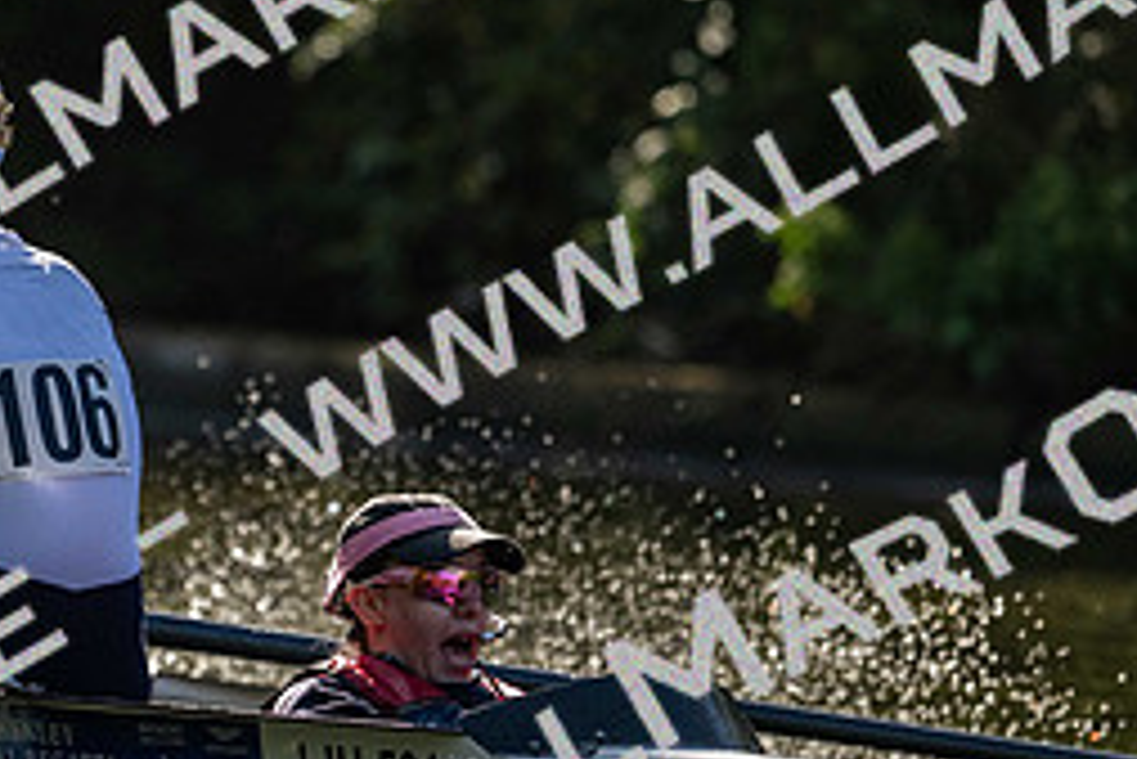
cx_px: -67
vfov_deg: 1.5
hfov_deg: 2.2
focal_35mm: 919
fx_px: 29040
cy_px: 555
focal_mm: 400
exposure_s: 1/2500
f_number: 4.5
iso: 720
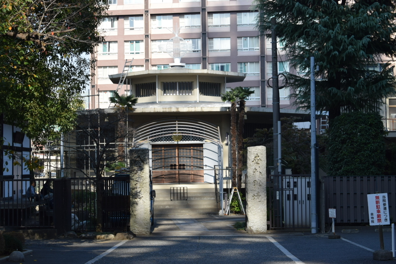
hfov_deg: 24.6
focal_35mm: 82
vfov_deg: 16.6
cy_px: 132
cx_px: 198
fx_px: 907
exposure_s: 1/250
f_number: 8
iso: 250
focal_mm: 55
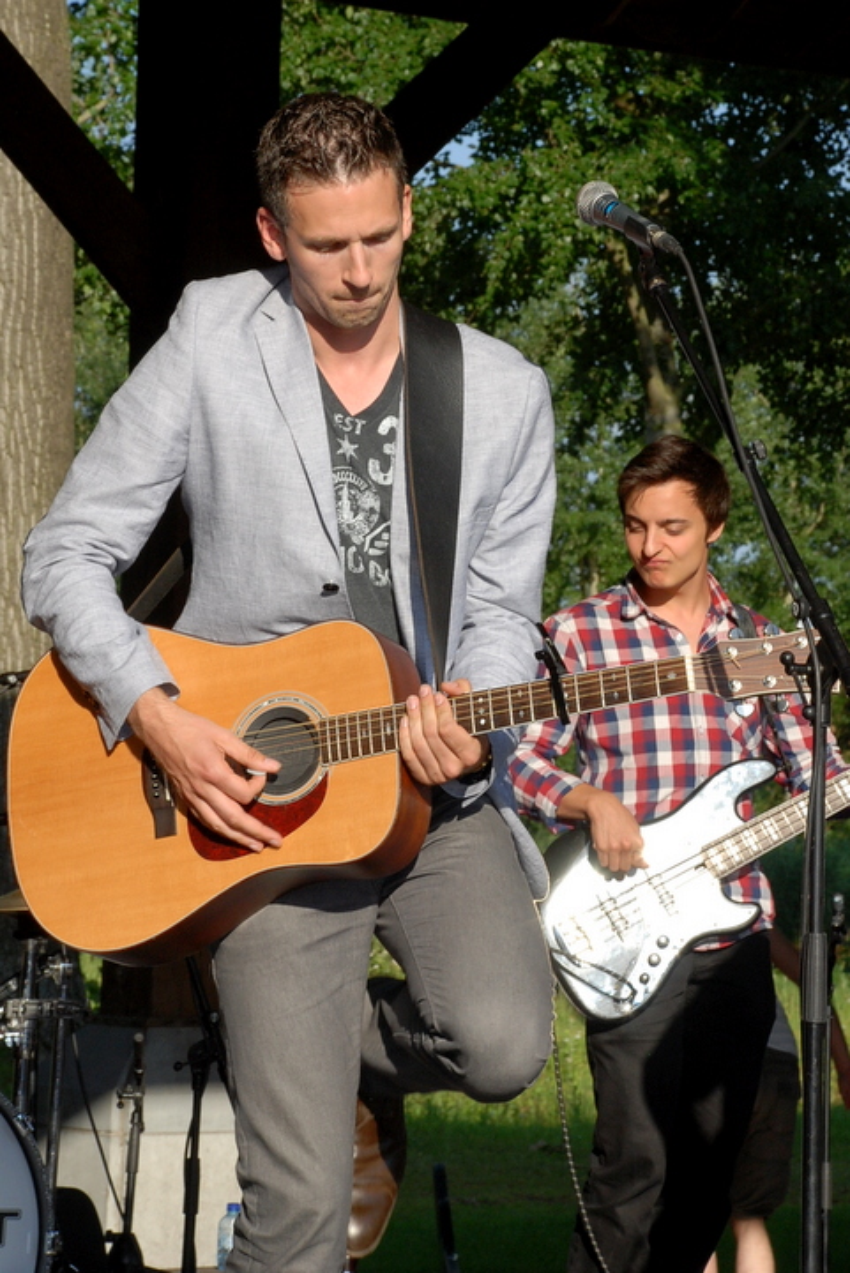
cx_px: 425
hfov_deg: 13.8
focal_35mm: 99
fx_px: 3501
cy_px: 636
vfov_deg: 20.6
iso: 320
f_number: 13
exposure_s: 1/200
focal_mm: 66
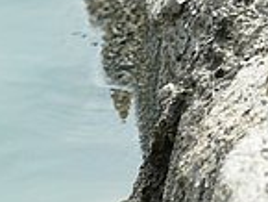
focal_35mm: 2081
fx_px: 16125
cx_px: 347
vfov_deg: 0.7
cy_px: -72
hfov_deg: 1.0
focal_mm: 147
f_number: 3.2
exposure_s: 1/1000
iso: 100
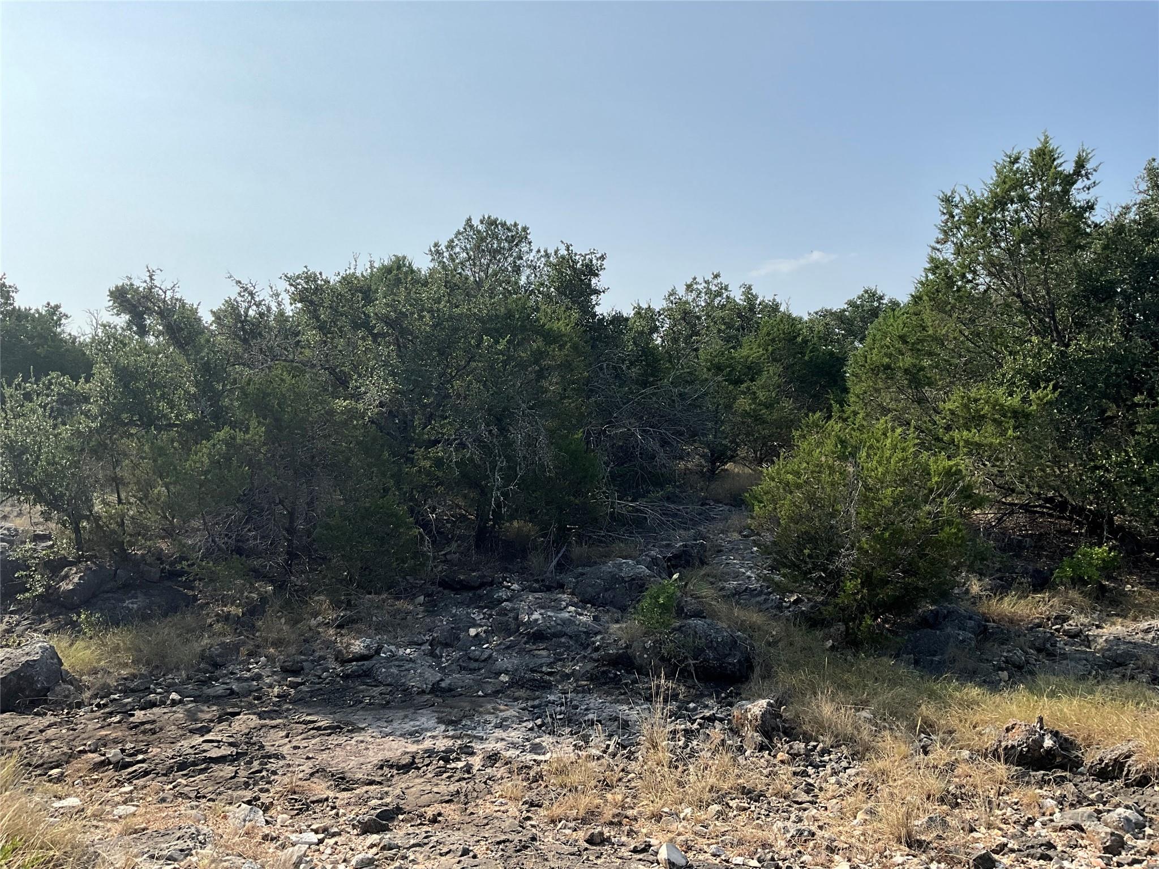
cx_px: 580
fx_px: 971
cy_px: 434
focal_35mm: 29
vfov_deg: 48.2
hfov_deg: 61.7
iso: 25
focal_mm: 3
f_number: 1.8
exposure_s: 1/2320
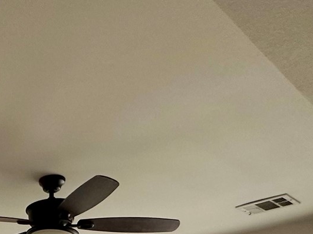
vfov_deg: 19.8
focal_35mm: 54
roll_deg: -1.0
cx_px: -51
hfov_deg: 30.8
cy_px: 422
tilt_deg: -4.3
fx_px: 488
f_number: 2.2
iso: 250
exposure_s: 1/60
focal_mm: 2.22
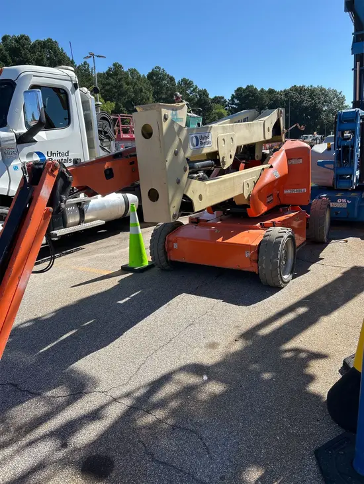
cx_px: 182
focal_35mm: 26
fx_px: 364
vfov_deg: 67.3
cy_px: 242
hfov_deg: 53.1
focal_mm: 5.7
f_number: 1.5
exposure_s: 1/2915
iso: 50
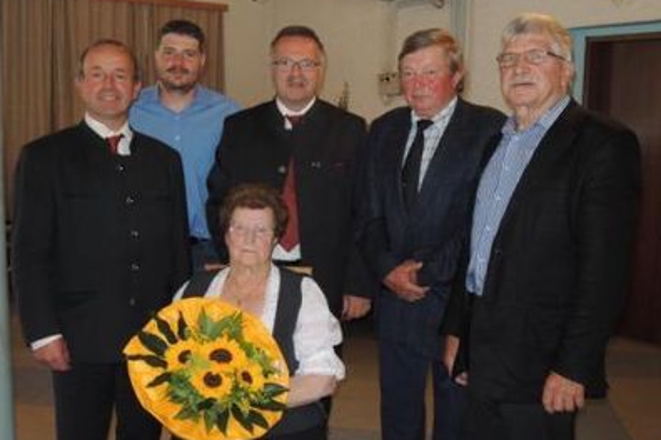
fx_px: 771
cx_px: 329
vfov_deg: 31.9
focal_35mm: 42
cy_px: 225
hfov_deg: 46.4
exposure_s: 1/30
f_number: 3.3
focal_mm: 7.2
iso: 280
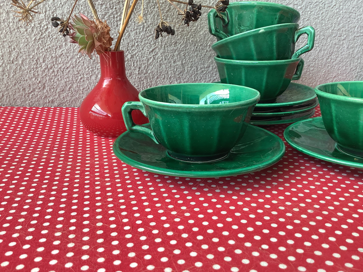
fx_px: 325
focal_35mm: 31
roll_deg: +1.0
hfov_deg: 58.4
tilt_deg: -16.1
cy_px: 136
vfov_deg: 45.4
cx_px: 182
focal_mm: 3.3
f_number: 2.4
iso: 50
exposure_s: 1/100
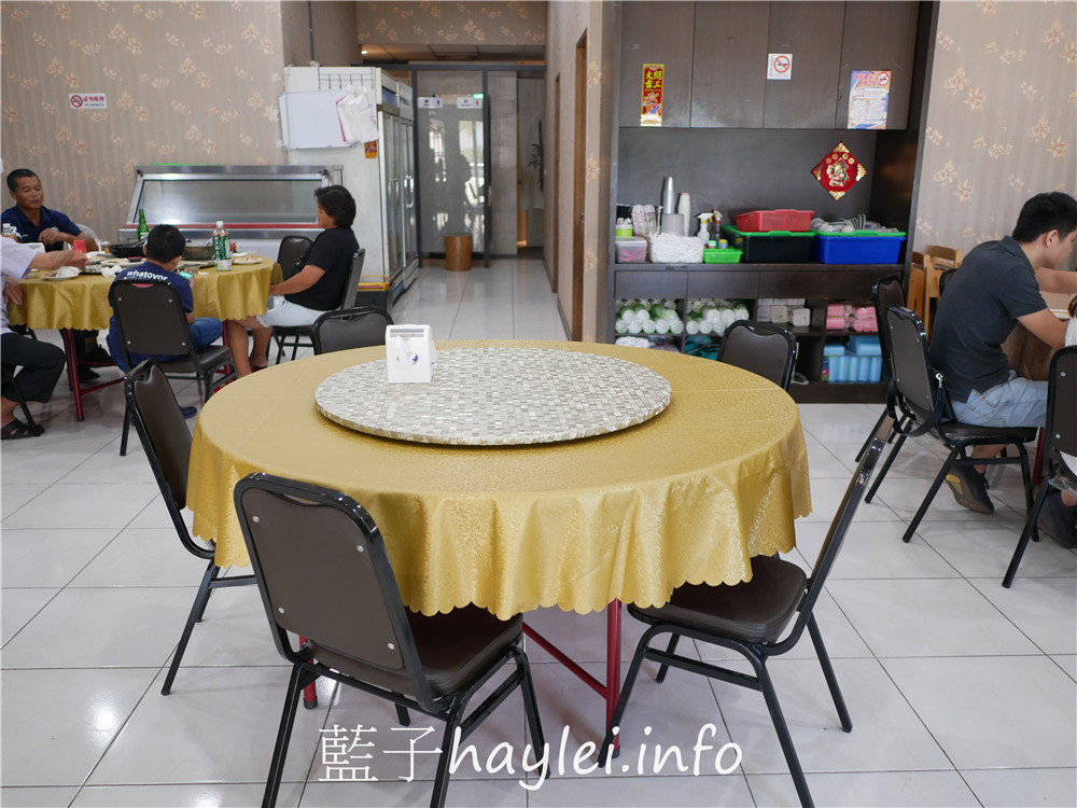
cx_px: 538
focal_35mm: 30
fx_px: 933
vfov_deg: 46.8
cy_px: 404
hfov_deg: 60.0
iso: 250
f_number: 1.7
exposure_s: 1/60
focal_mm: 15
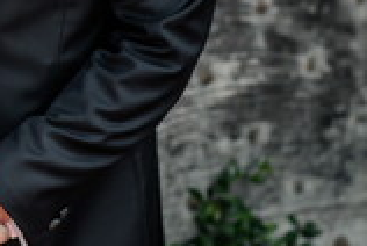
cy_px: -160
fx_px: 3238
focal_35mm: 317
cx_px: -193
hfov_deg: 6.4
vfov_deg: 4.3
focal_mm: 85
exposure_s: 1/640
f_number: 2.5
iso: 200
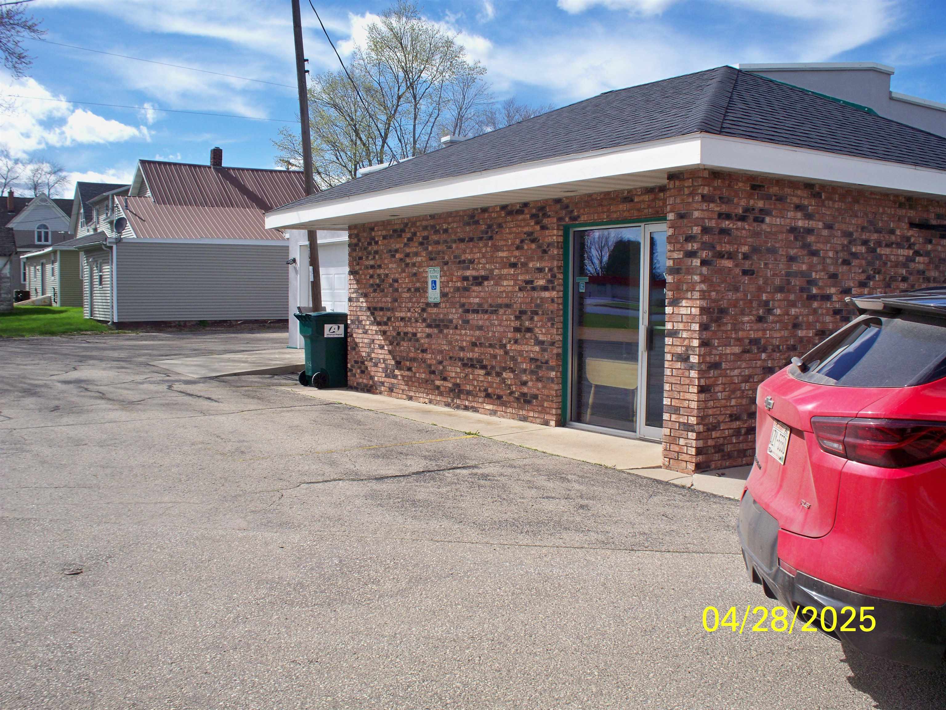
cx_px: 473
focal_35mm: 35
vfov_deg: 40.7
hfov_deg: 52.6
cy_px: 355
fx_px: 956
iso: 80
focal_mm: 7.54
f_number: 4.8
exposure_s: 1/400
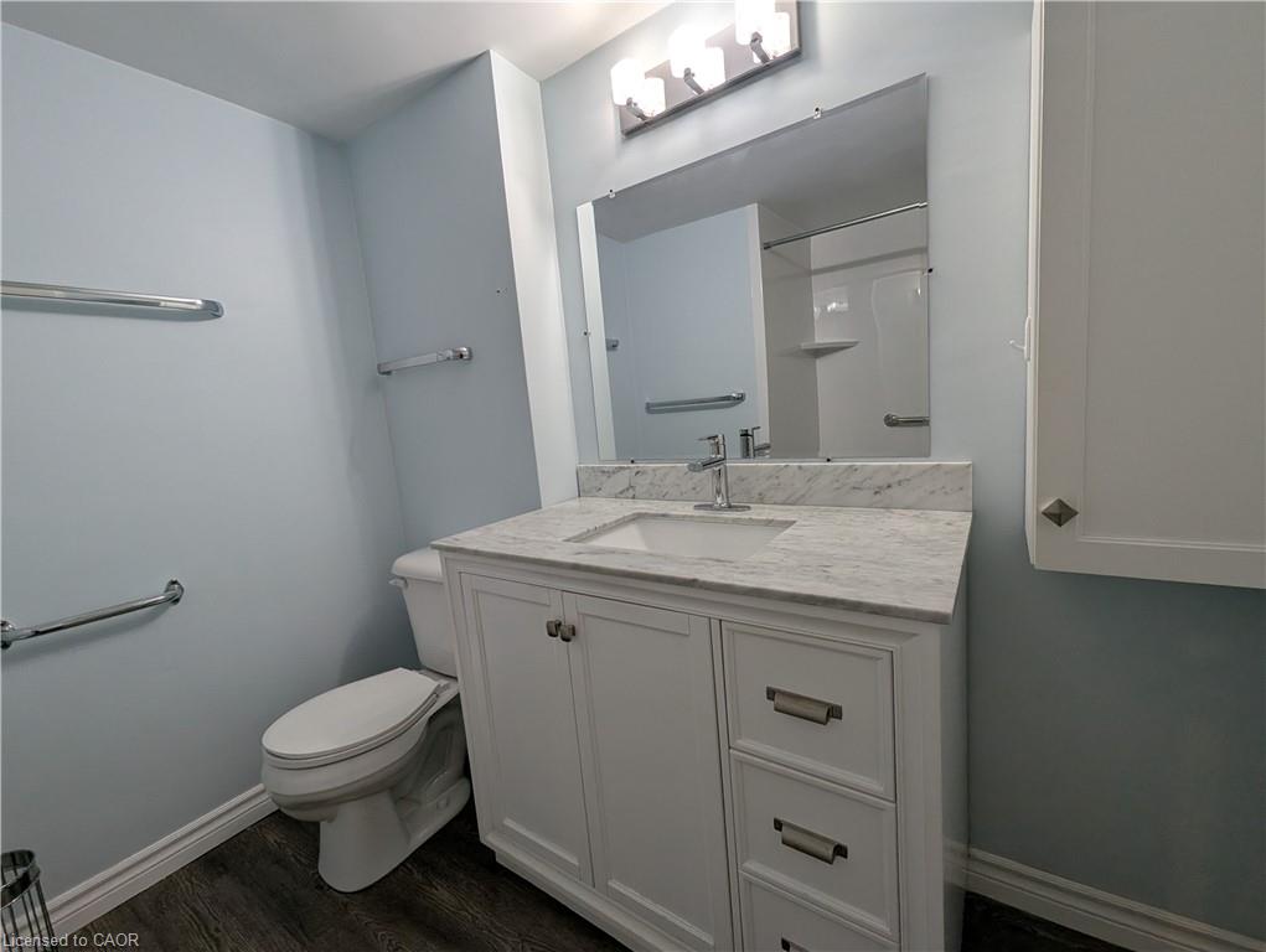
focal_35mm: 13
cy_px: 476
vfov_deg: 90.0
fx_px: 476
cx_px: 633
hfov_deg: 106.1
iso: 95
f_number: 2.2
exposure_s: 1/40
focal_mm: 1.95
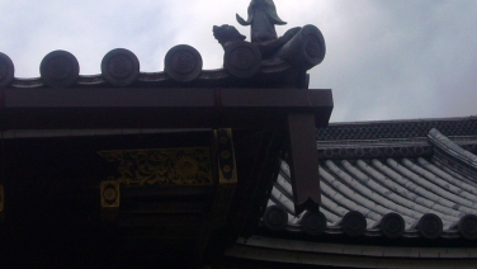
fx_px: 1215
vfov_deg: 12.6
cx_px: 264
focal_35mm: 96
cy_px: 58
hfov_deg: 22.2
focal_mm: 8.8
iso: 80
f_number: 8
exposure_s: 1/640
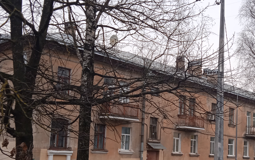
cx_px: 190
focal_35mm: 54
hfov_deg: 36.7
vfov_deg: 23.8
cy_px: 117
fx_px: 375
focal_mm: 3.43
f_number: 2.2
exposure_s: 1/50
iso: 133
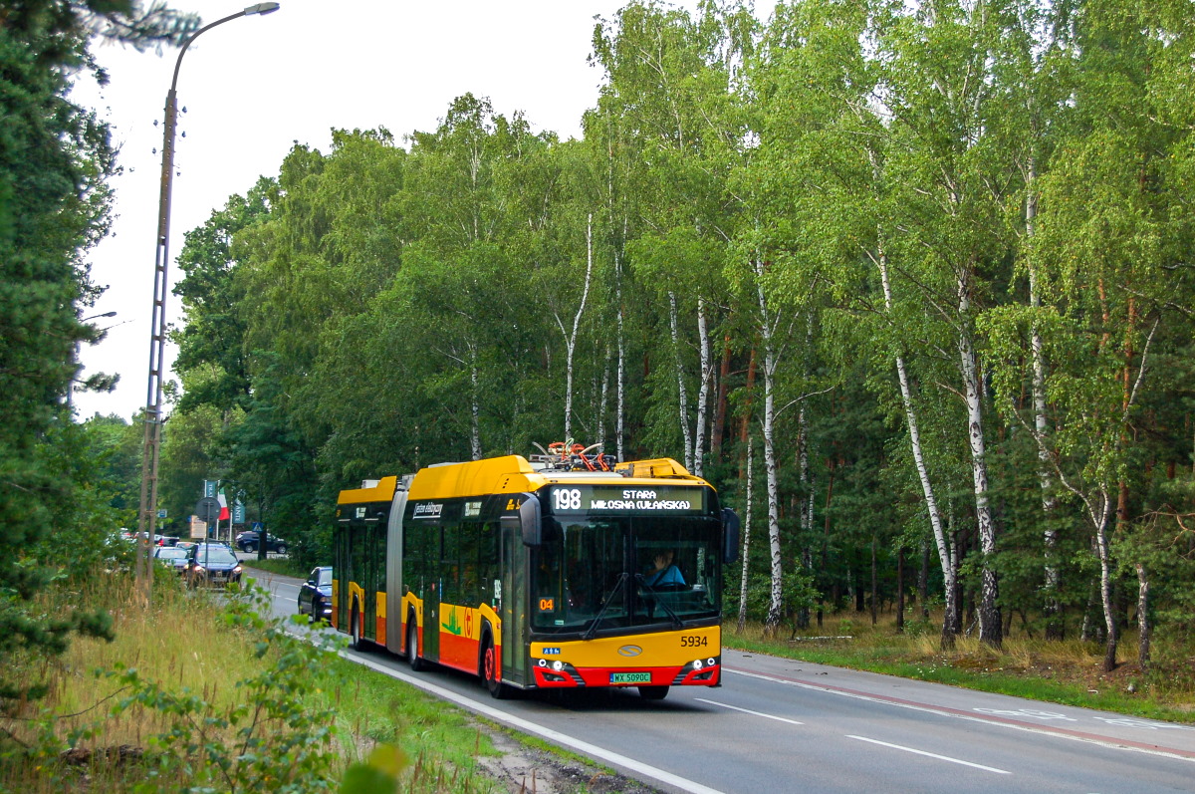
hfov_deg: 24.6
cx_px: 598
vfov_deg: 16.5
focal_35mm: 82
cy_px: 397
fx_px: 2735
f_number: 6.3
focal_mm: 55
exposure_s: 1/160
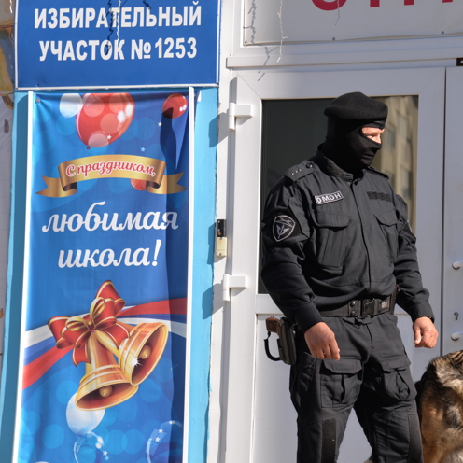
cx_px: 342
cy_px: 232
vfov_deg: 11.3
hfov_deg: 11.3
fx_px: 2330
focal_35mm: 154
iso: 100
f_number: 8
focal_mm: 120
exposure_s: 1/200
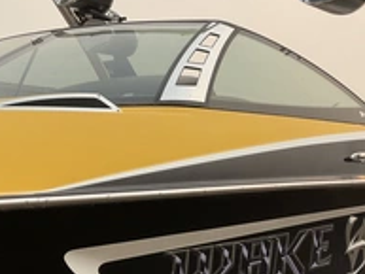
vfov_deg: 24.3
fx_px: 633
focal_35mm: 60
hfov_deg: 32.0
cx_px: 231
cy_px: 180
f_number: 1.8
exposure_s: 1/997
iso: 25
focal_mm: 3
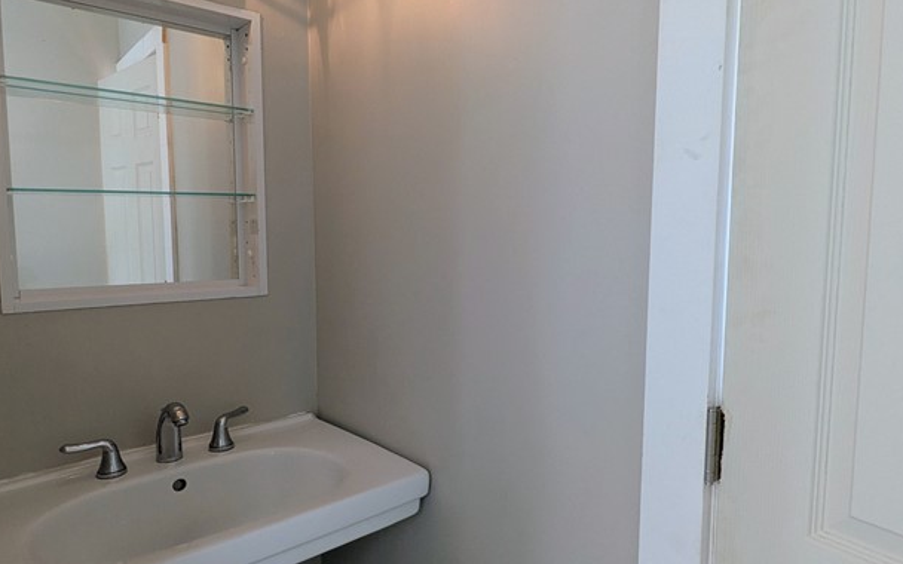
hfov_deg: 72.4
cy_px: 279
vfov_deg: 49.3
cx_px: 486
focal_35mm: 25
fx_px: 615
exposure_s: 1/30
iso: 97
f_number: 2.2
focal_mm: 1.85
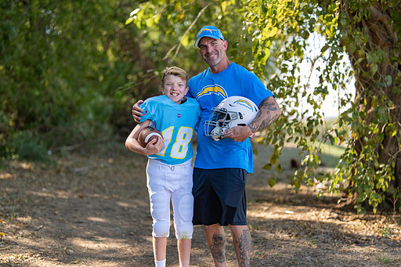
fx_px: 735
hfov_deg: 30.5
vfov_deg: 20.6
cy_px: 156
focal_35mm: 66
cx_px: 207
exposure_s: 1/1600
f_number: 1.2
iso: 100
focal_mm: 50
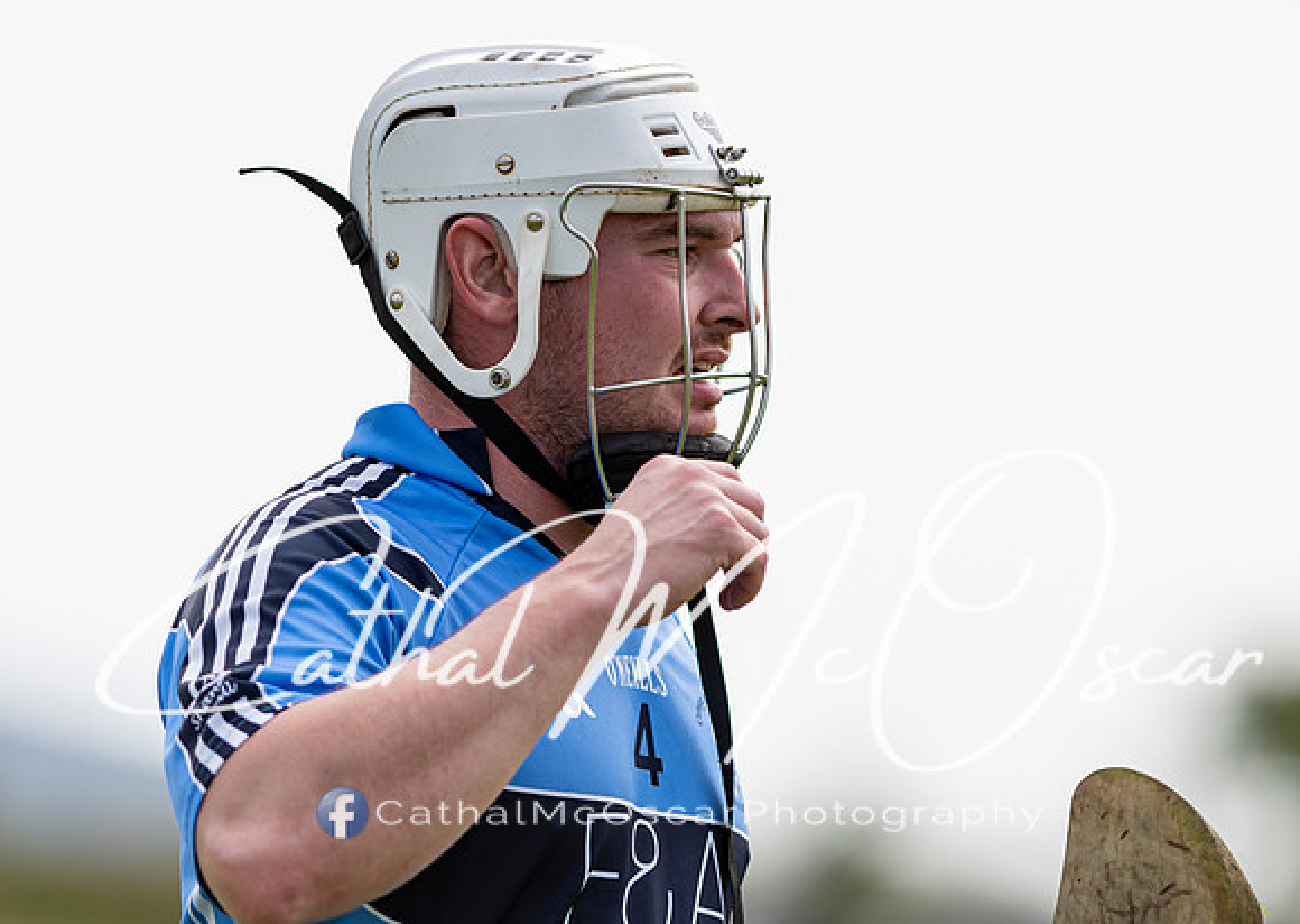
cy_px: 409
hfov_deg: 3.9
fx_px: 19327
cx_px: 616
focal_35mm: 524
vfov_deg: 2.7
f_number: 2.8
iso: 100
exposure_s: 1/1600
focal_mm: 300
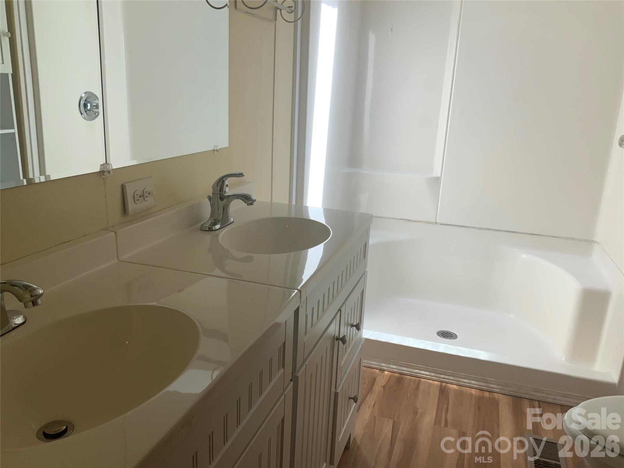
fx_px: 523
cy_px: 234
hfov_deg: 61.7
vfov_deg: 48.2
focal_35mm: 29
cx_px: 312
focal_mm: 3
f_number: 1.8
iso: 16
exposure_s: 1/137
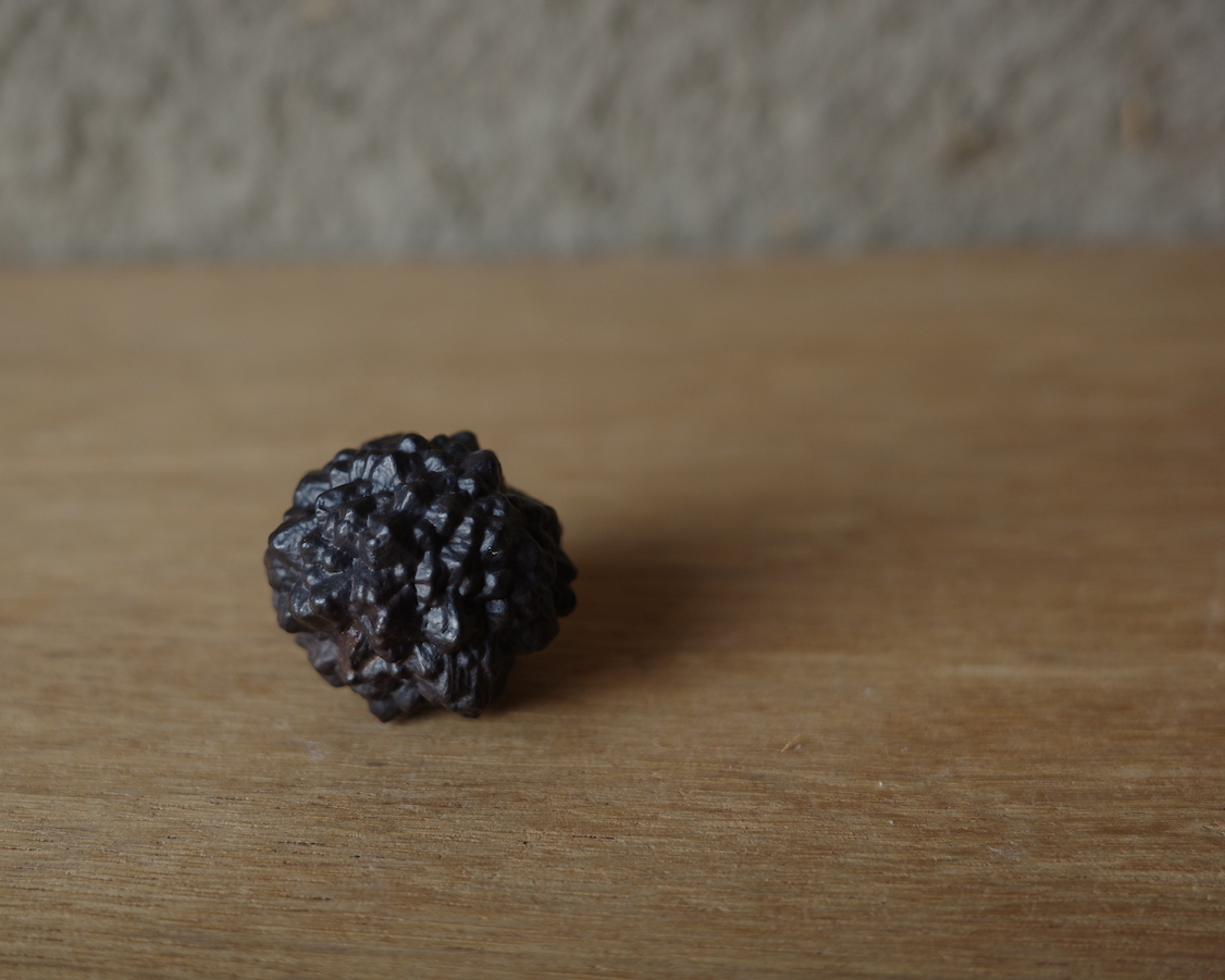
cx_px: 475
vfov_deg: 30.2
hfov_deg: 37.2
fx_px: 1813
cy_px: 445
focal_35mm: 50
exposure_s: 1/100
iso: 200
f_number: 2.8
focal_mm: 26
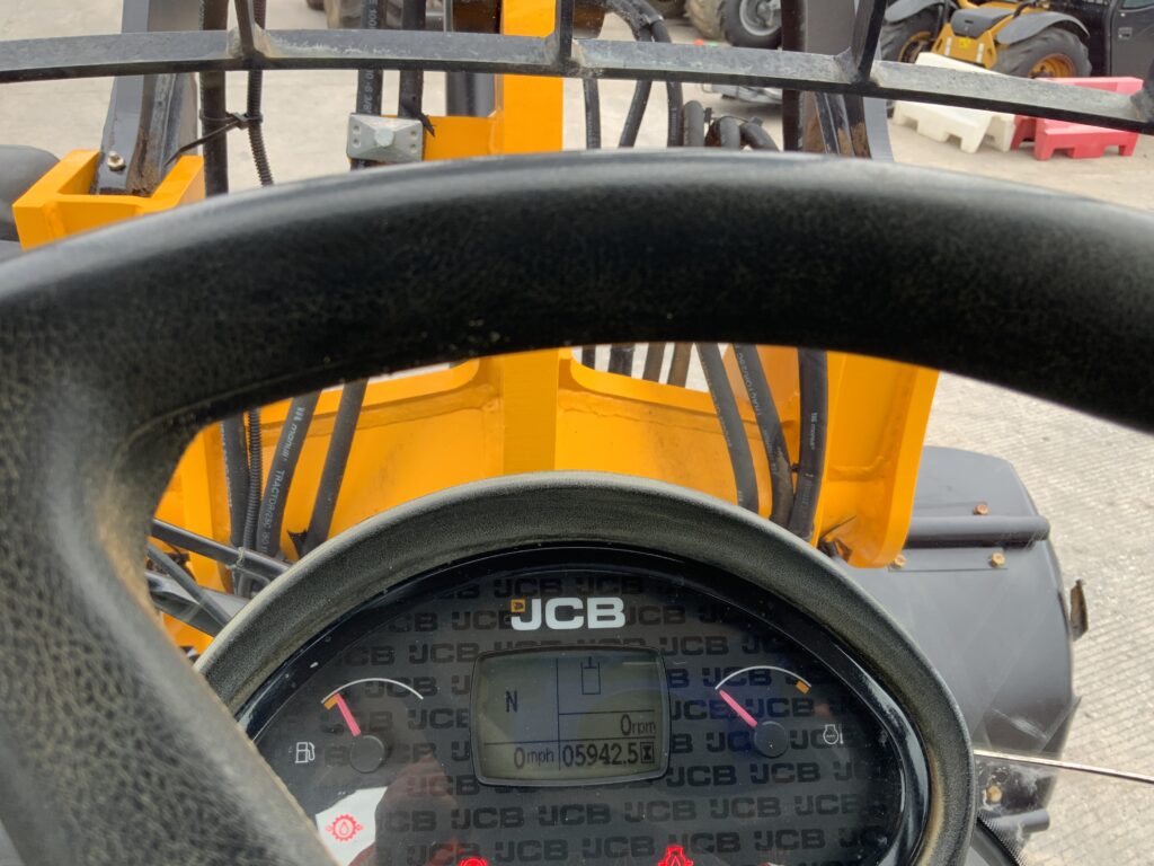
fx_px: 967
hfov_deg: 61.7
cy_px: 433
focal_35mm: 29
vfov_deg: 48.2
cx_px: 577
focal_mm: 3
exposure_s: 1/122
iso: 25
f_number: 1.8
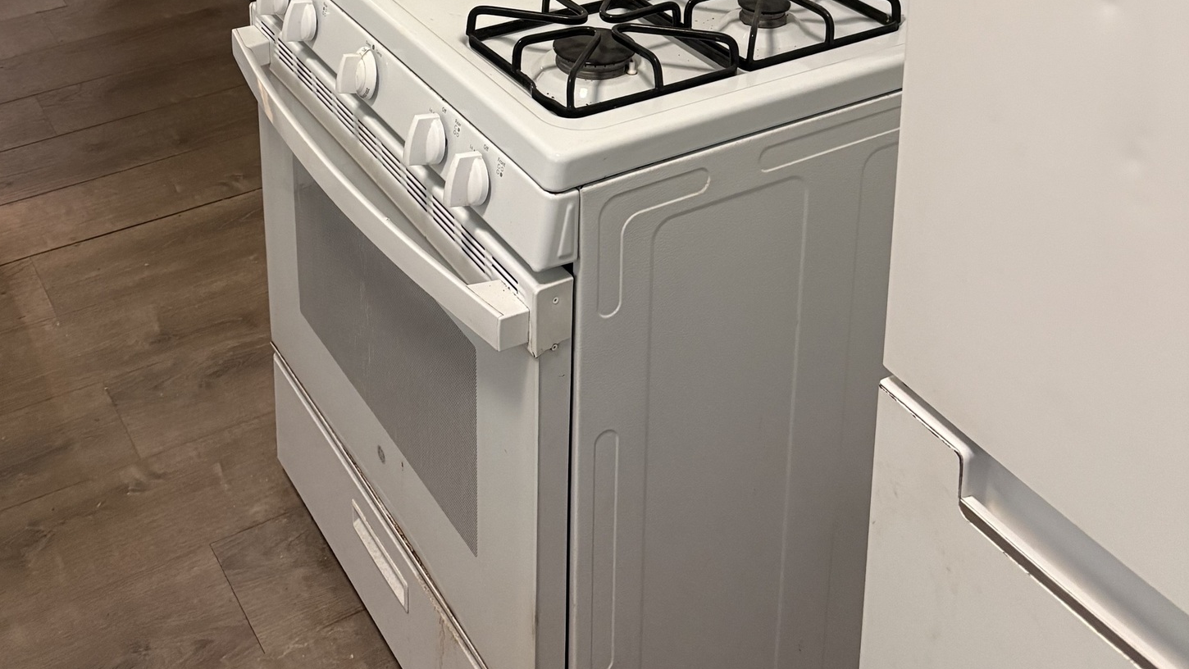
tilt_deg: -18.5
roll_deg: +1.5
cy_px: -135
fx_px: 1419
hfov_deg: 45.3
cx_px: 492
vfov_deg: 24.1
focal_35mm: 45
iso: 500
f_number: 1.6
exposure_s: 1/60
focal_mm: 5.96
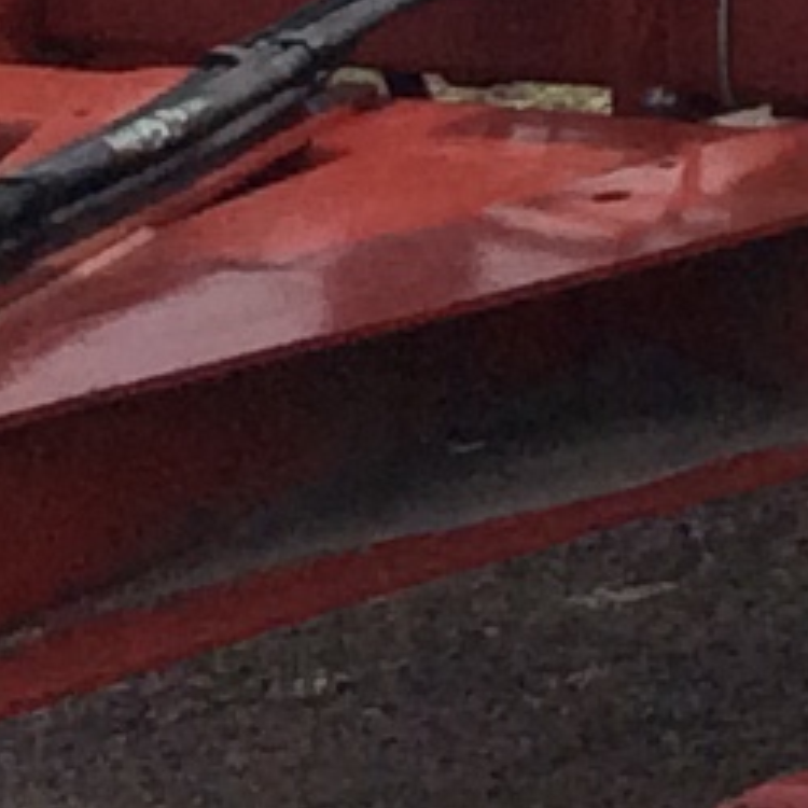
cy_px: -2023
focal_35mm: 293
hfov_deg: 5.7
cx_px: 2049
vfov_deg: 5.4
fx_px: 7738
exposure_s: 1/2203
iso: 32
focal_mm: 3.3
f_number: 2.4
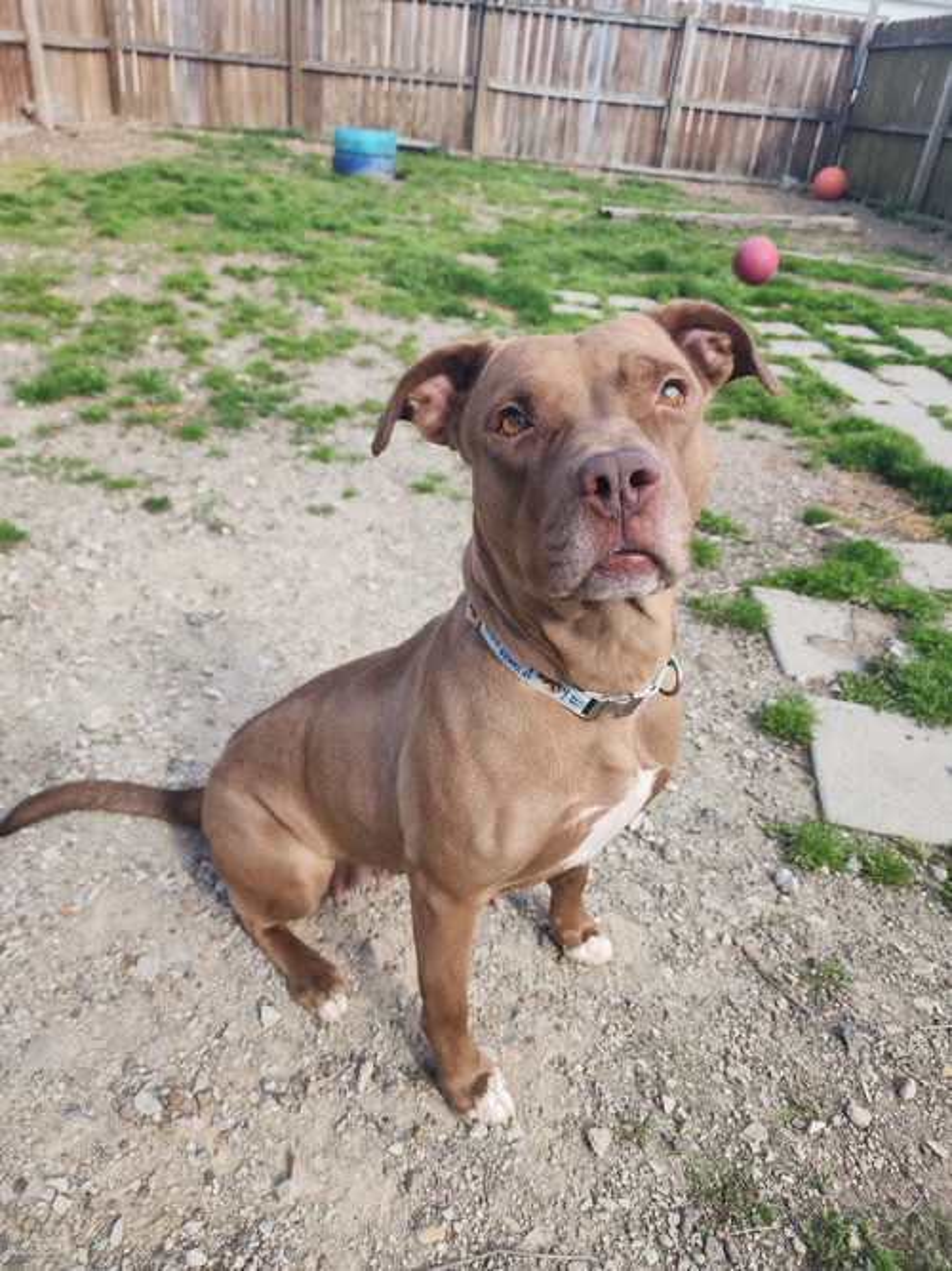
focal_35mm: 23
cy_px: 636
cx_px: 476
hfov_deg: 58.9
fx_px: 844
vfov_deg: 73.9
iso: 12
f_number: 1.8
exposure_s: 1/317
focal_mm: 6.4
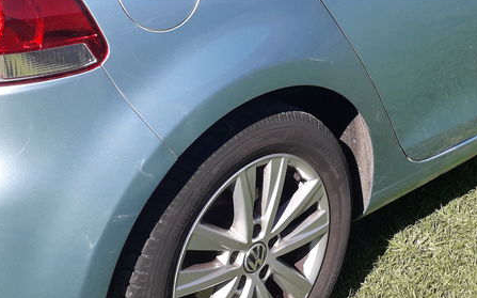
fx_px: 832
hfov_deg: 32.0
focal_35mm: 64
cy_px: -9
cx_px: 273
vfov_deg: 19.6
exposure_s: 1/949
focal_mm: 3.6
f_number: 1.9
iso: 40
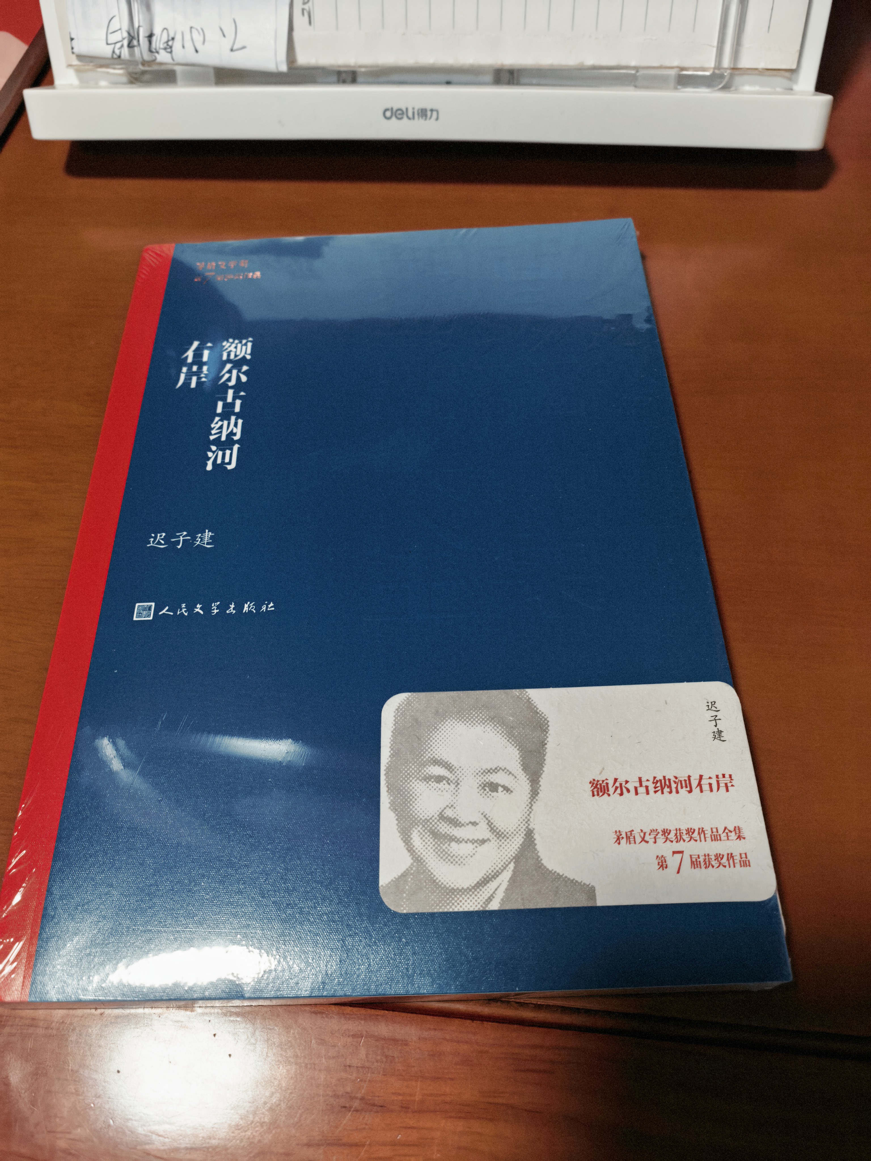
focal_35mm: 24
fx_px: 805
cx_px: 436
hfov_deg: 56.8
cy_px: 580
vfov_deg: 71.6
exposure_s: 1/50
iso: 100
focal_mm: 6.98
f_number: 2.8
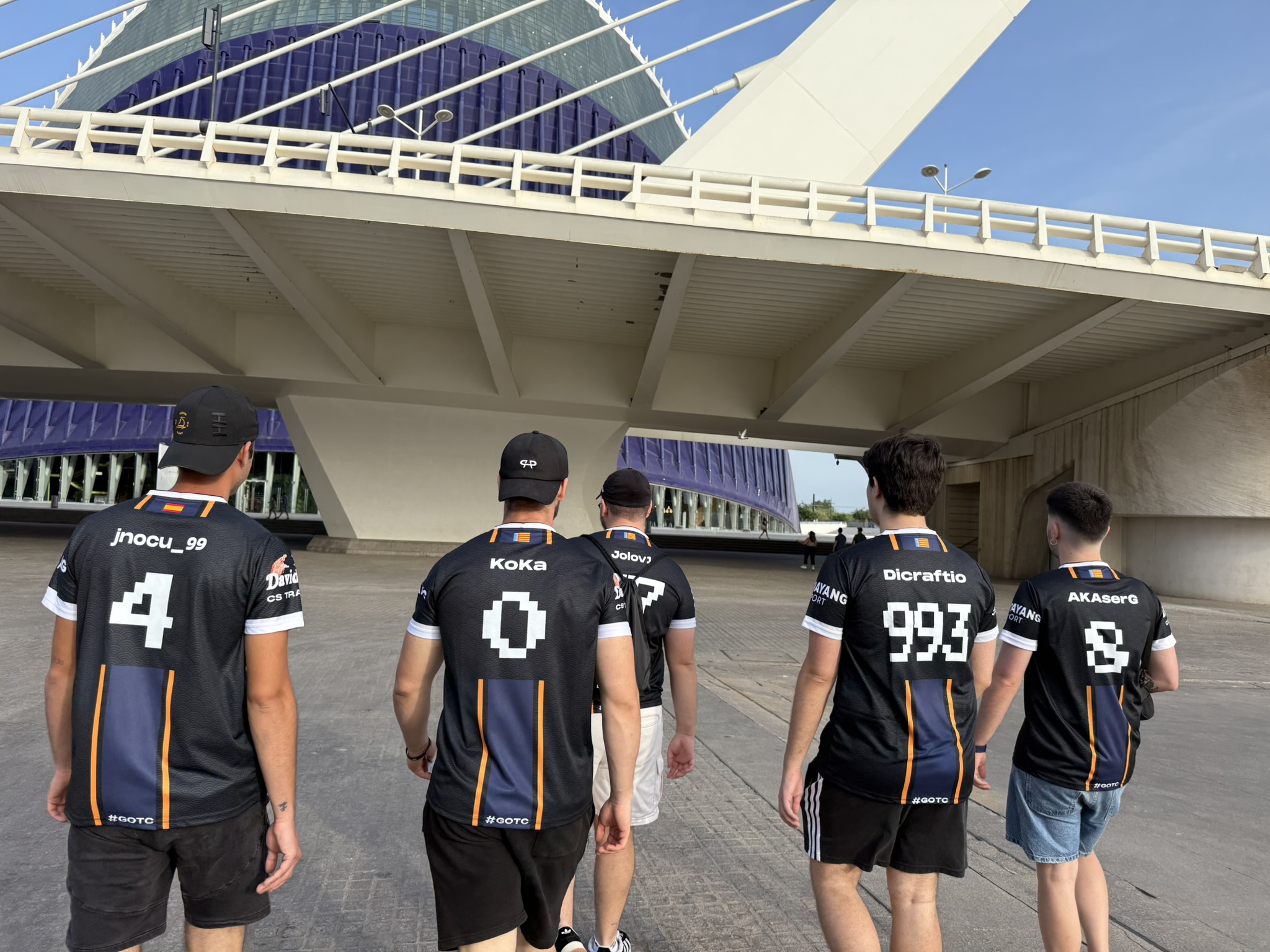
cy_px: 476
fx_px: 881
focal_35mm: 24
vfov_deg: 56.8
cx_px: 635
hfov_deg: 71.6
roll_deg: -0.5
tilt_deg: +5.2
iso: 80
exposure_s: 1/1464
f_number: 1.78
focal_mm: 6.76
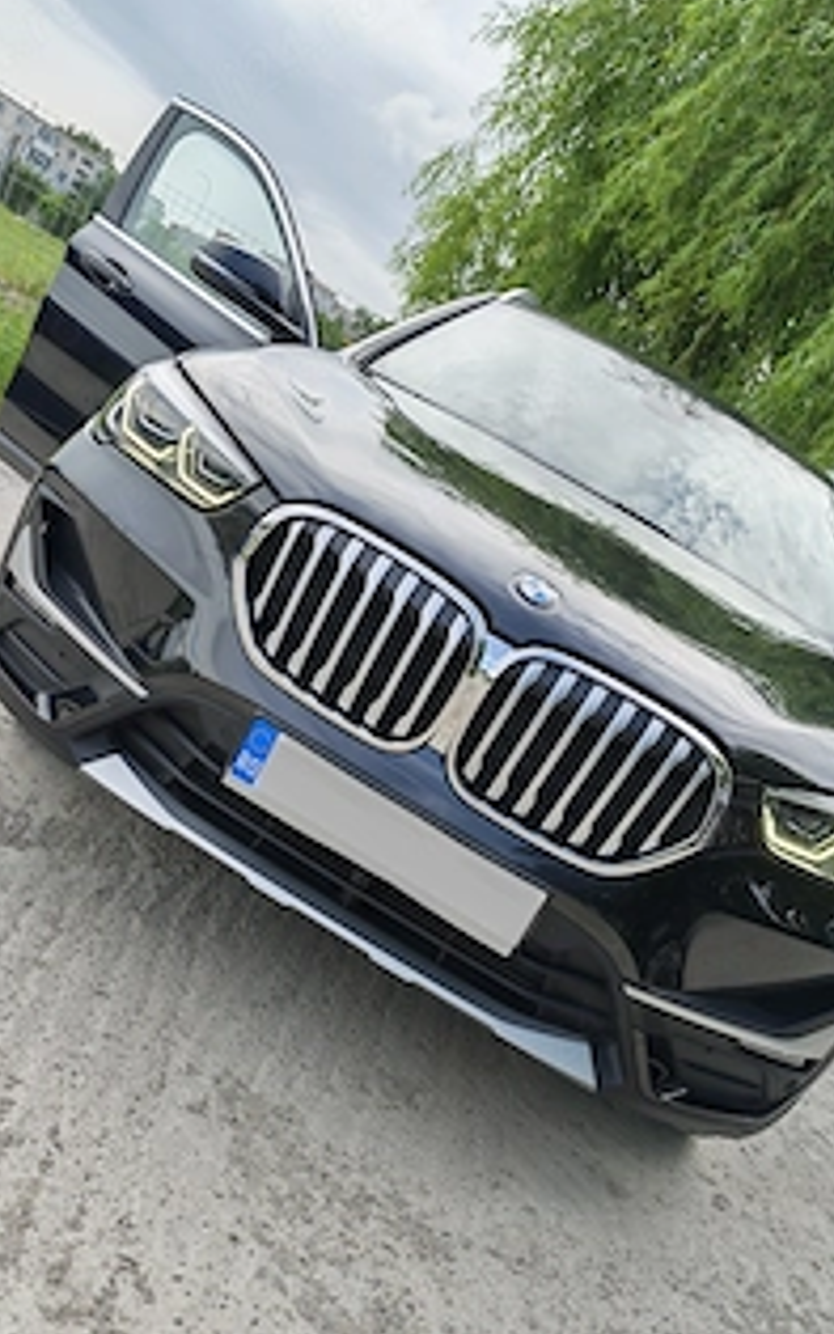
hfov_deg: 40.6
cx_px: 394
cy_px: 805
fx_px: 1127
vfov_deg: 60.7
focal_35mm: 31
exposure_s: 1/410
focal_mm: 6.55
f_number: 1.6
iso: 50
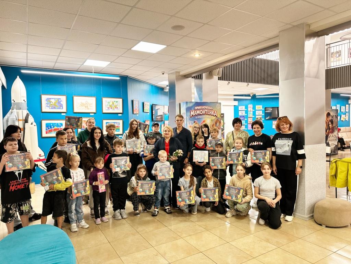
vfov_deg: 56.8
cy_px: 132
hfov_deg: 71.6
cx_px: 176
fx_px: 243
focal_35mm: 24
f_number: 1.78
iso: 250
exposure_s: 1/50
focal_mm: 6.86
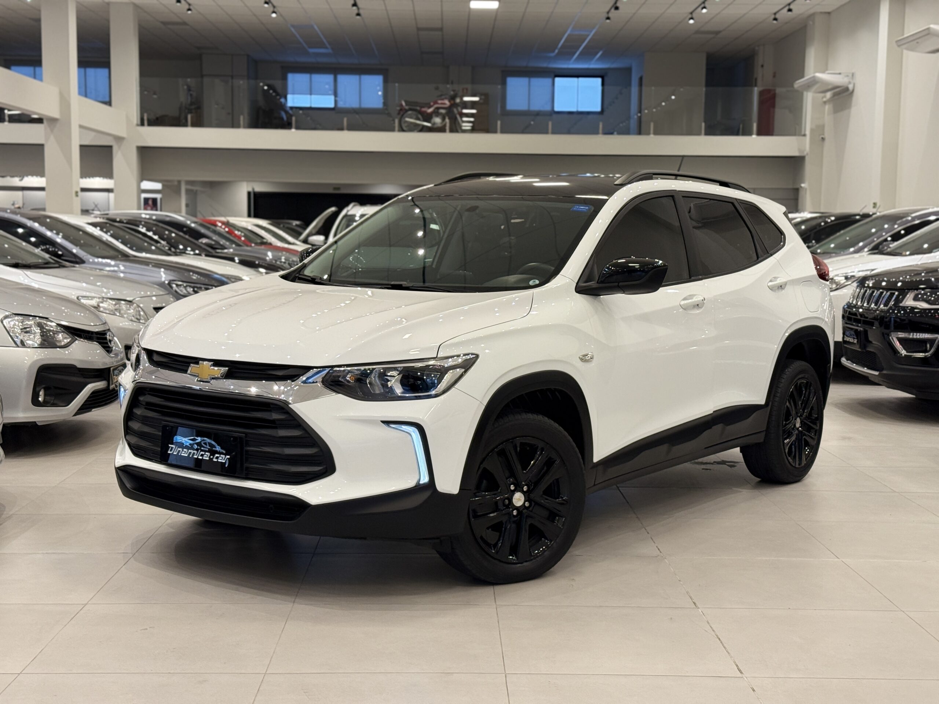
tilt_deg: -4.8
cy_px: 352
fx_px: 1302
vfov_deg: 30.3
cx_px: 470
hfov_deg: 39.7
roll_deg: -0.6
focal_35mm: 48
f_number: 1.78
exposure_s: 1/60
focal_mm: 6.76
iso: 160
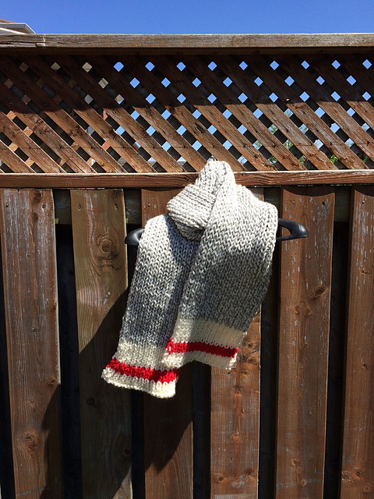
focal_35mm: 29
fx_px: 418
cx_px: 187
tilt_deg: -8.5
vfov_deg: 61.7
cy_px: 250
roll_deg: +1.6
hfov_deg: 48.2
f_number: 2.2
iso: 32
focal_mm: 4.15
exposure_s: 1/1642
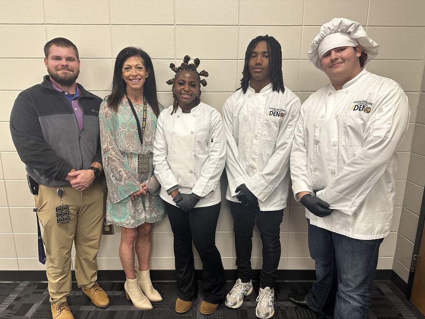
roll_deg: +0.1
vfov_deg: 56.8
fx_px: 295
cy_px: 160
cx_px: 212
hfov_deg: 71.6
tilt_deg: -12.7
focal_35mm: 24
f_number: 1.78
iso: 200
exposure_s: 1/120
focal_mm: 6.86
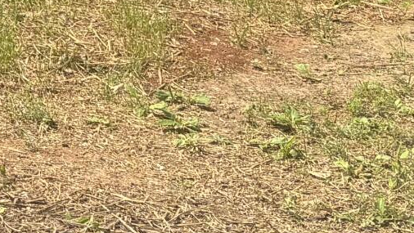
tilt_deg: +5.8
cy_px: -619
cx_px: -531
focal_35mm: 168
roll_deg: -1.3
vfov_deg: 6.2
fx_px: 1845
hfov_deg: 11.1
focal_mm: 5.96
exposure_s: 1/1362
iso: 50
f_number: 1.6
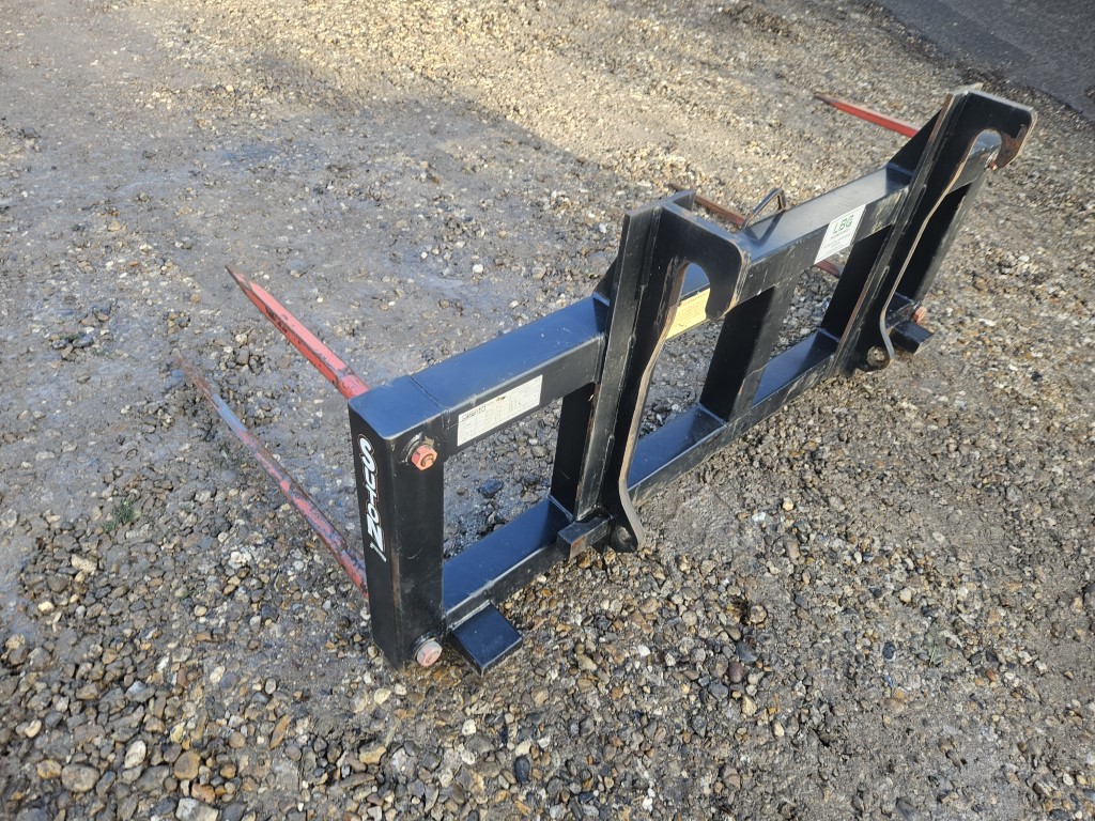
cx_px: 548
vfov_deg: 58.9
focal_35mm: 23
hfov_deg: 73.9
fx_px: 728
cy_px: 410
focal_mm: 5.4
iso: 40
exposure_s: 1/129
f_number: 1.8
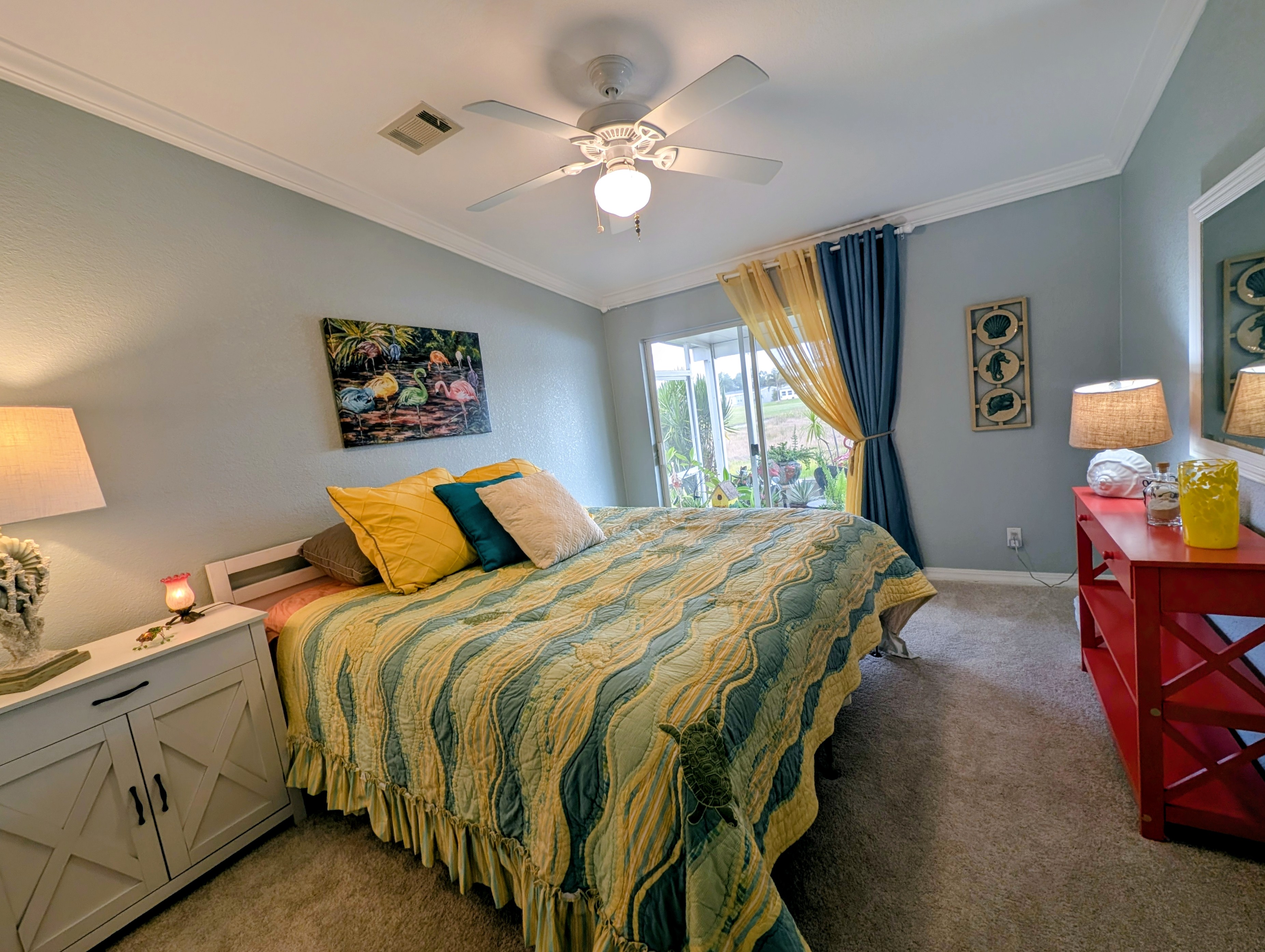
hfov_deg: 110.5
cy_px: 476
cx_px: 632
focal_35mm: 12
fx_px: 439
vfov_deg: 94.6
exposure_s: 1/40
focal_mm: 2.23
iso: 48
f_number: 1.95
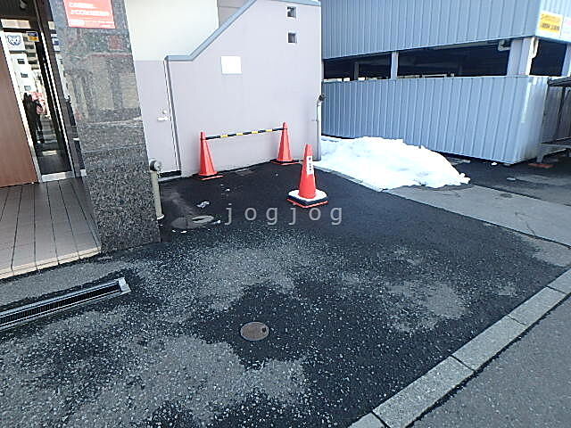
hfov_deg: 79.0
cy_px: 214
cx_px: 286
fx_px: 346
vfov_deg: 63.4
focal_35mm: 21
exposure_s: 1/160
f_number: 3.5
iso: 125
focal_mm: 3.7
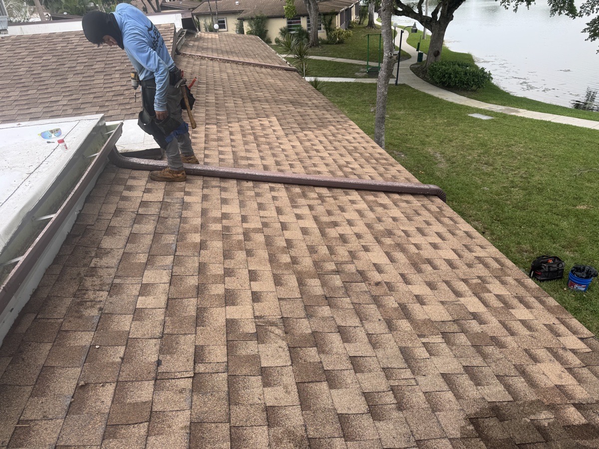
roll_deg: +3.8
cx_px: 300
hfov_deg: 71.6
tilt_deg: -29.0
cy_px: 224
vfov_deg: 56.8
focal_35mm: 24
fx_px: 415
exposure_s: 1/350
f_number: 1.78
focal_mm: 6.76
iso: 80
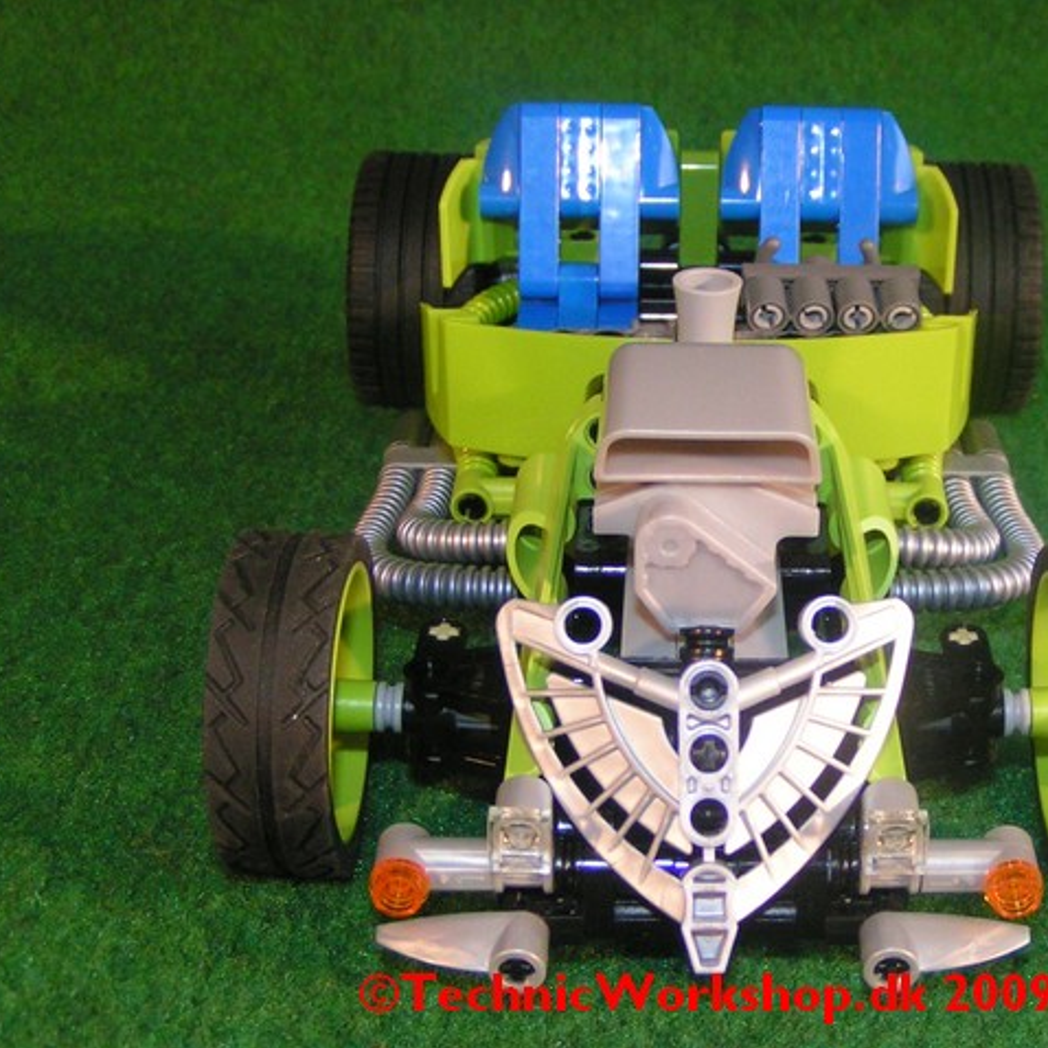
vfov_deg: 37.6
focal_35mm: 45
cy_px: 524
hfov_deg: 37.3
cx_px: 671
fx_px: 1541
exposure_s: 1/40
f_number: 2.8
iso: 200
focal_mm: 5.8
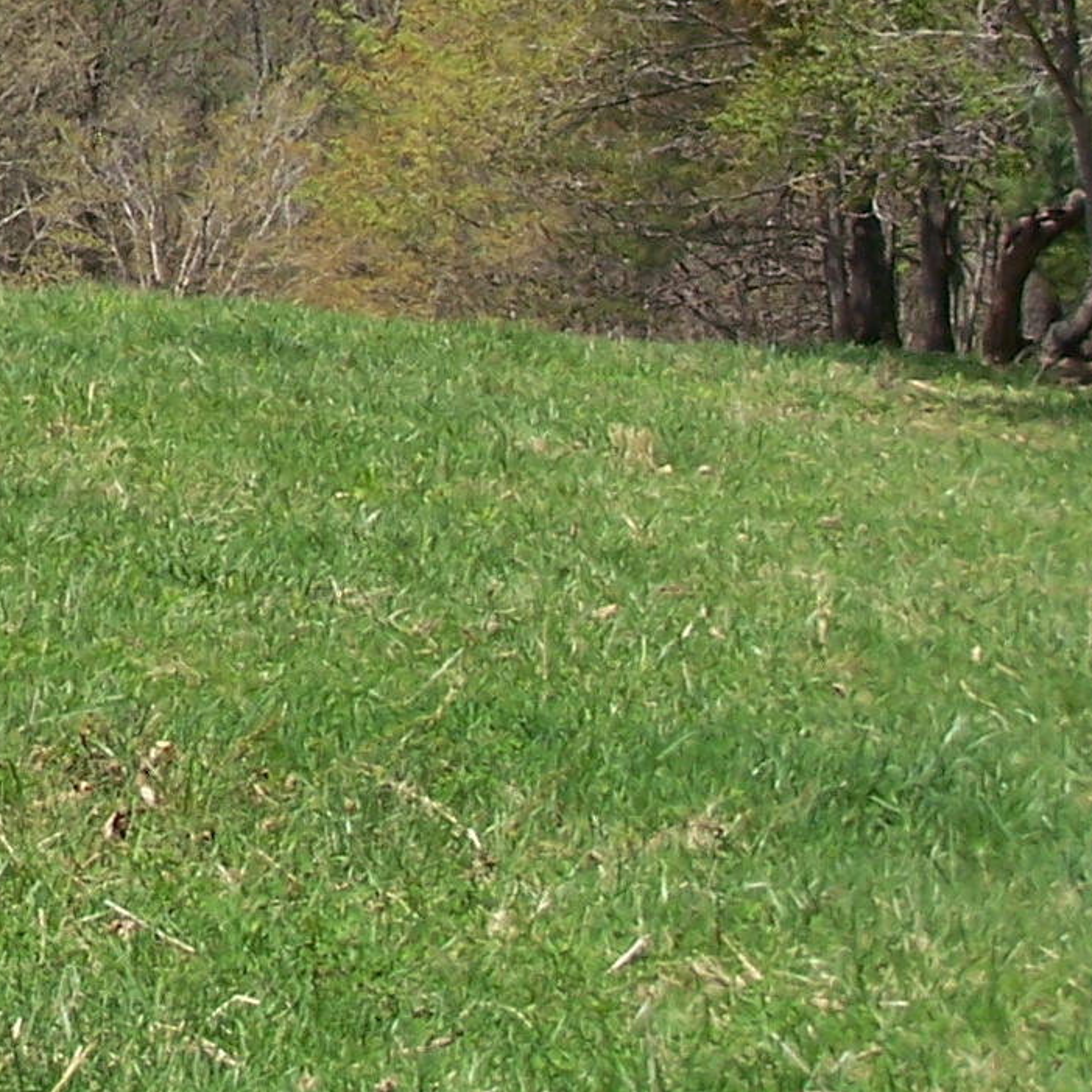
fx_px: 6496
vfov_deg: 9.4
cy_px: -380
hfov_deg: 9.3
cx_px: -692
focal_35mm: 182
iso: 80
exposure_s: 1/640
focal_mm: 9.3
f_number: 4.5
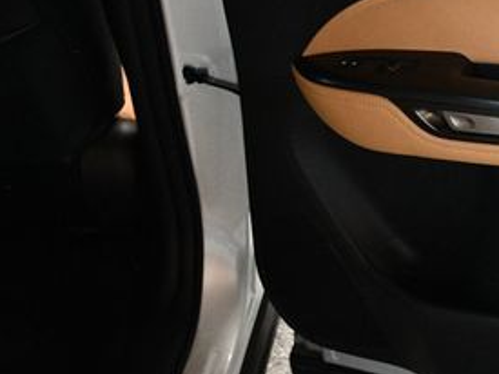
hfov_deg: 23.7
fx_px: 1095
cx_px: 577
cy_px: 47
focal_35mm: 76
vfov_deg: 19.1
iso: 3200
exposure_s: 1/100
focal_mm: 23
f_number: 3.8
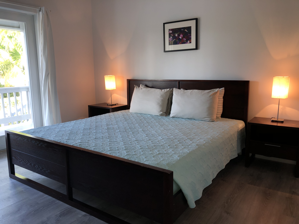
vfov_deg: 49.7
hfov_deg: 63.4
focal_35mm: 28
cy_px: 112
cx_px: 150
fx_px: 242
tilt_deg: -8.9
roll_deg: +0.8
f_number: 1.8
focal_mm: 3.99
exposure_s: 1/17
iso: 20
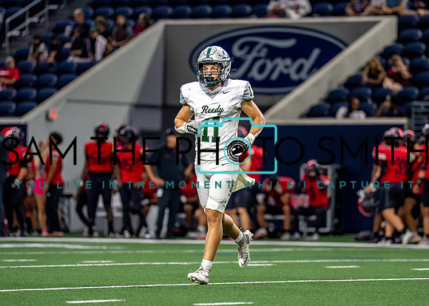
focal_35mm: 314
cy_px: 164
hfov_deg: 6.4
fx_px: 3820
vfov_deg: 4.6
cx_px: 237
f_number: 2.8
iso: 5000
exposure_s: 1/2000
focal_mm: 200
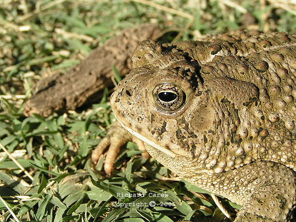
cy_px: 111
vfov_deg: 21.6
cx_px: 148
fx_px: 581
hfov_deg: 28.6
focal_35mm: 68
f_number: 5
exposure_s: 1/400
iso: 50
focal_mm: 10.5
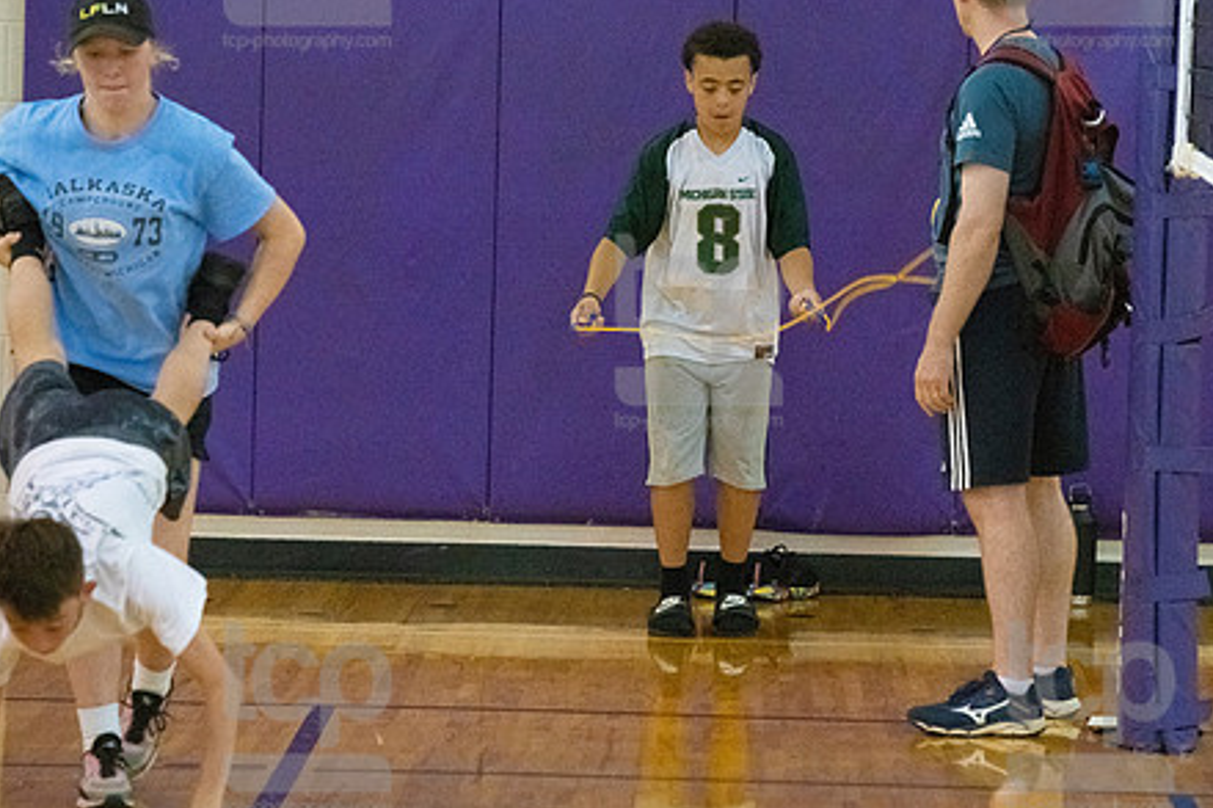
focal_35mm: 231
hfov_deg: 8.9
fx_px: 7780
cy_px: 332
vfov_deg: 5.9
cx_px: 700
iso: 6400
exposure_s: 1/640
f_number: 4.5
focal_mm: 175
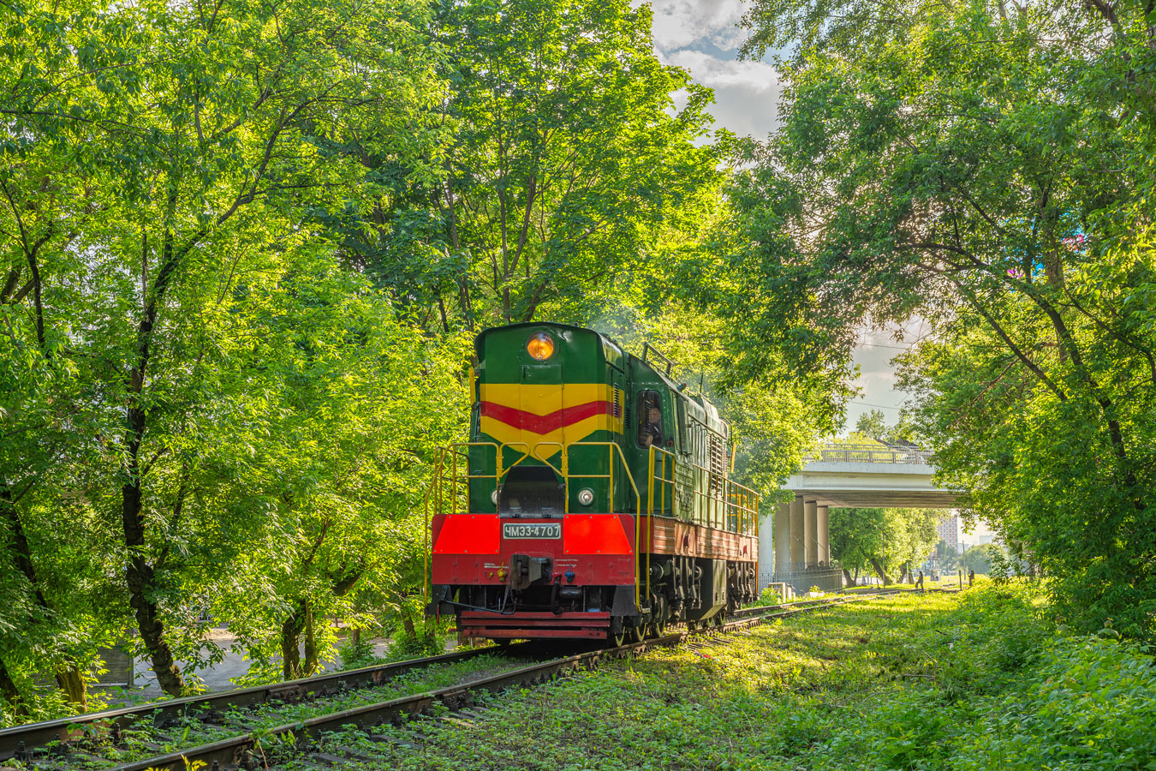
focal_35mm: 50
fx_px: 1605
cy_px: 386
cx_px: 578
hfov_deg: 39.6
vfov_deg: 27.0
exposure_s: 1/500
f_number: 7.1
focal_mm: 50
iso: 320
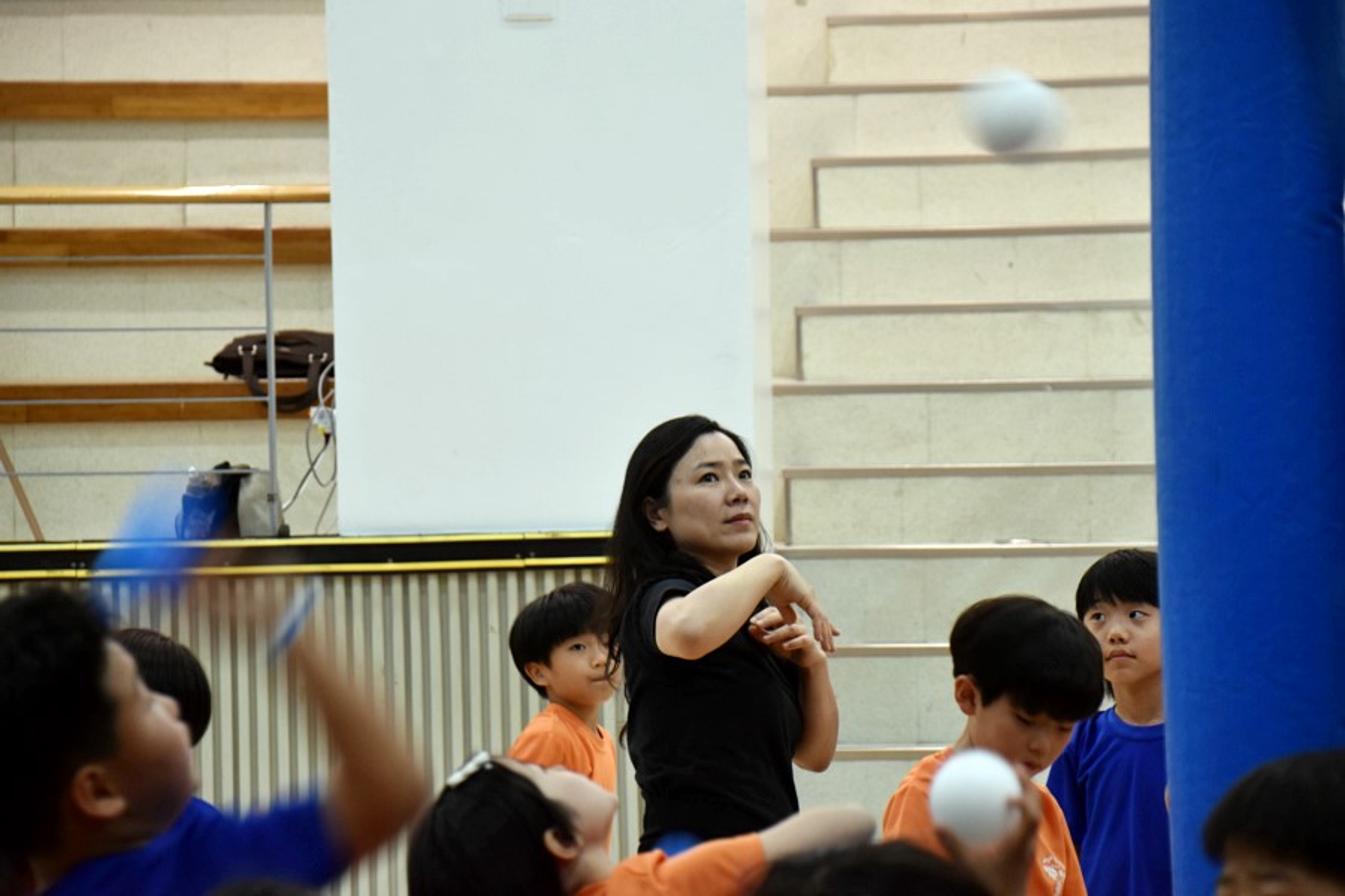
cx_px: 672
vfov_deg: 7.3
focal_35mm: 188
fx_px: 7005
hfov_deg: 11.0
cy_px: 448
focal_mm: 125
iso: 1000
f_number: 6
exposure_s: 1/60
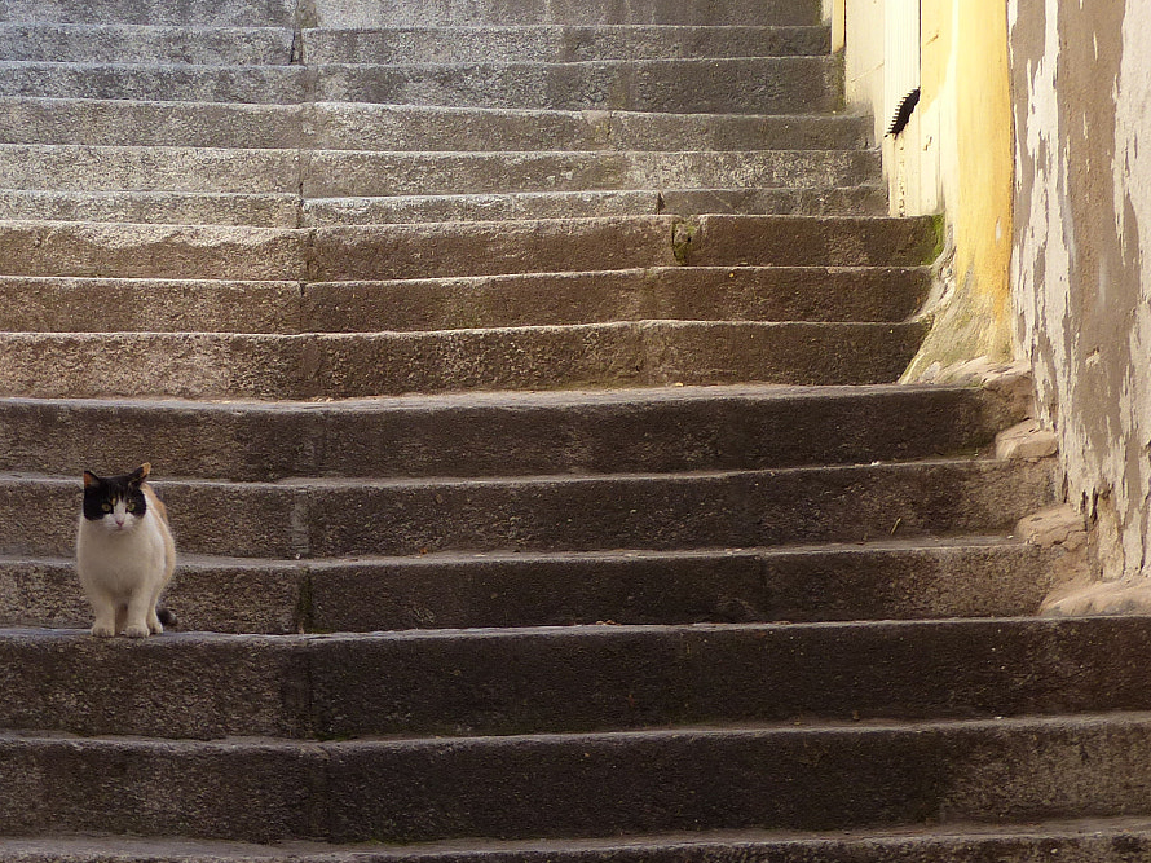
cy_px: 278
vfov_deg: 7.2
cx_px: 376
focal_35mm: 205
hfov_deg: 9.6
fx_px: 6815
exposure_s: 1/125
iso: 100
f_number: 3.2
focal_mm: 20.5
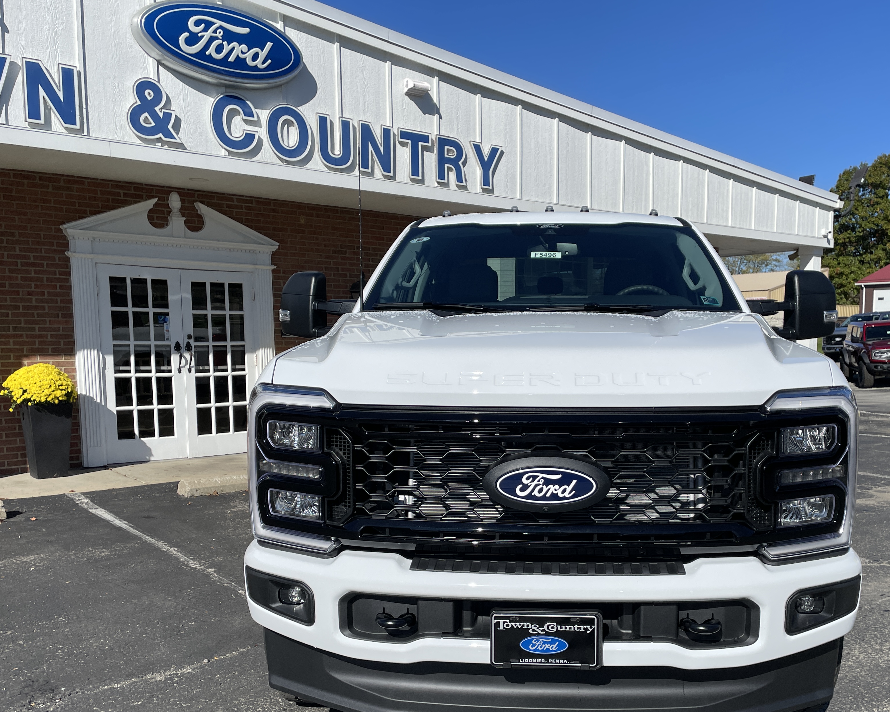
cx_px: 511
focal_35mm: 33
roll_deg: +0.7
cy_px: 432
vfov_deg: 44.3
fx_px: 869
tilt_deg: -6.9
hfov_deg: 54.0
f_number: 1.6
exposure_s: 1/6135
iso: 32
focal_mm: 4.2
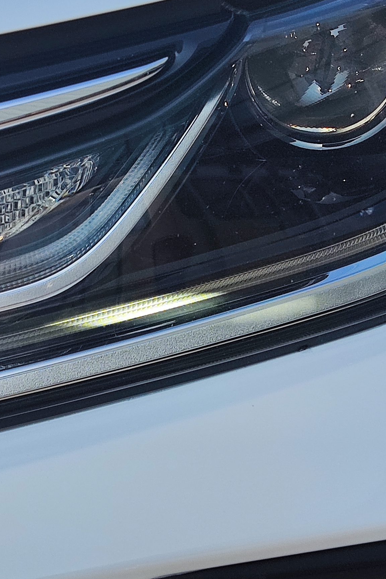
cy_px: 277
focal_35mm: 84
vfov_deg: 24.2
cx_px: 54
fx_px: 1350
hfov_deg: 16.1
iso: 50
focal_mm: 4.71
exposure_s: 1/2097
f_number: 1.79
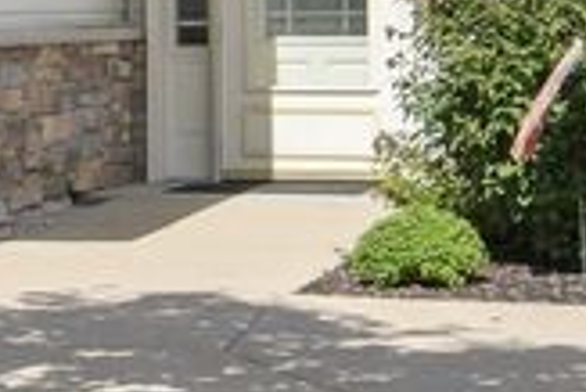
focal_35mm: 204
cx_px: -327
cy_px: -34
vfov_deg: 6.7
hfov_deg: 9.7
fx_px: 3324
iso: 400
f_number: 8
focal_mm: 32
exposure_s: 1/1250
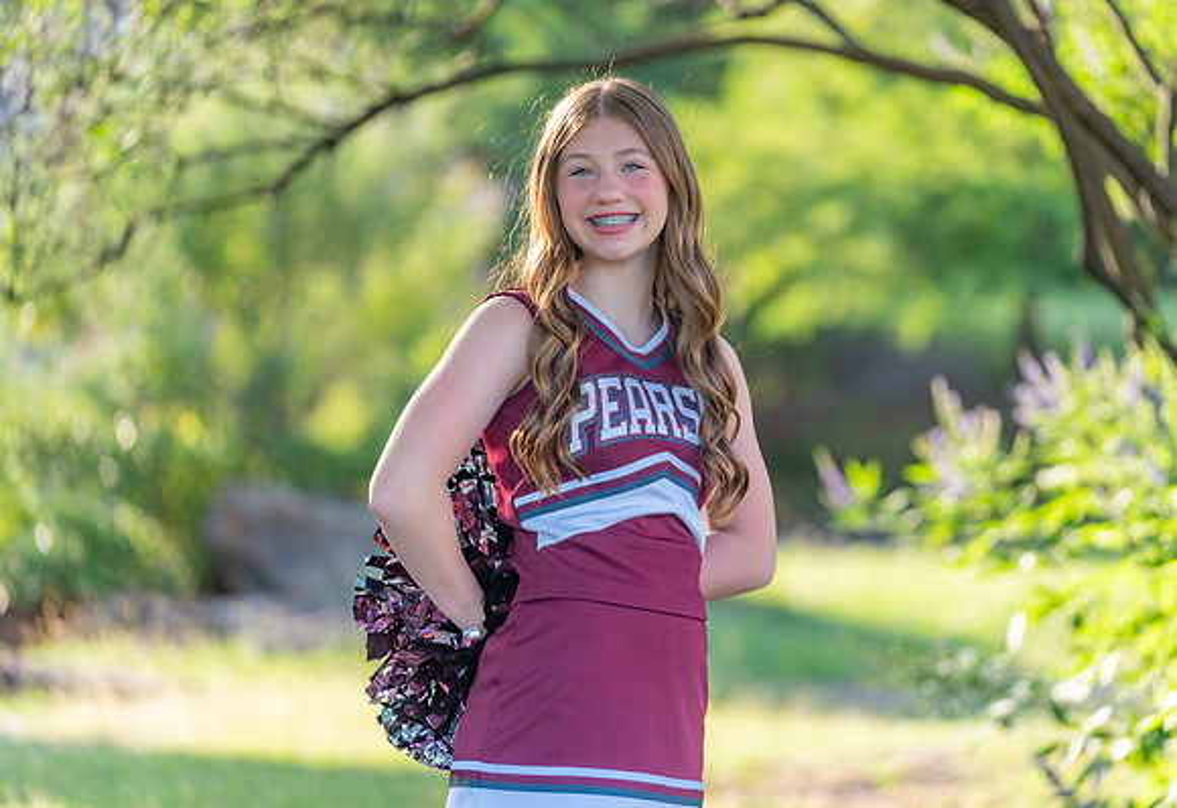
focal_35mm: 144
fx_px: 4739
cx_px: 623
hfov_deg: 14.2
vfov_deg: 9.7
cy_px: 393
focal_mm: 137
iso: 200
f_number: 2.8
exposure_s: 1/320
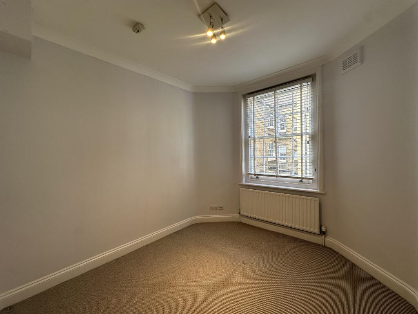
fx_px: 169
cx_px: 209
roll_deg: +0.5
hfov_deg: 102.1
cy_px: 157
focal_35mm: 14
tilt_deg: -0.4
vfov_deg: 85.7
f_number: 2.2
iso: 80
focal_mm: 2.22
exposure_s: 1/99
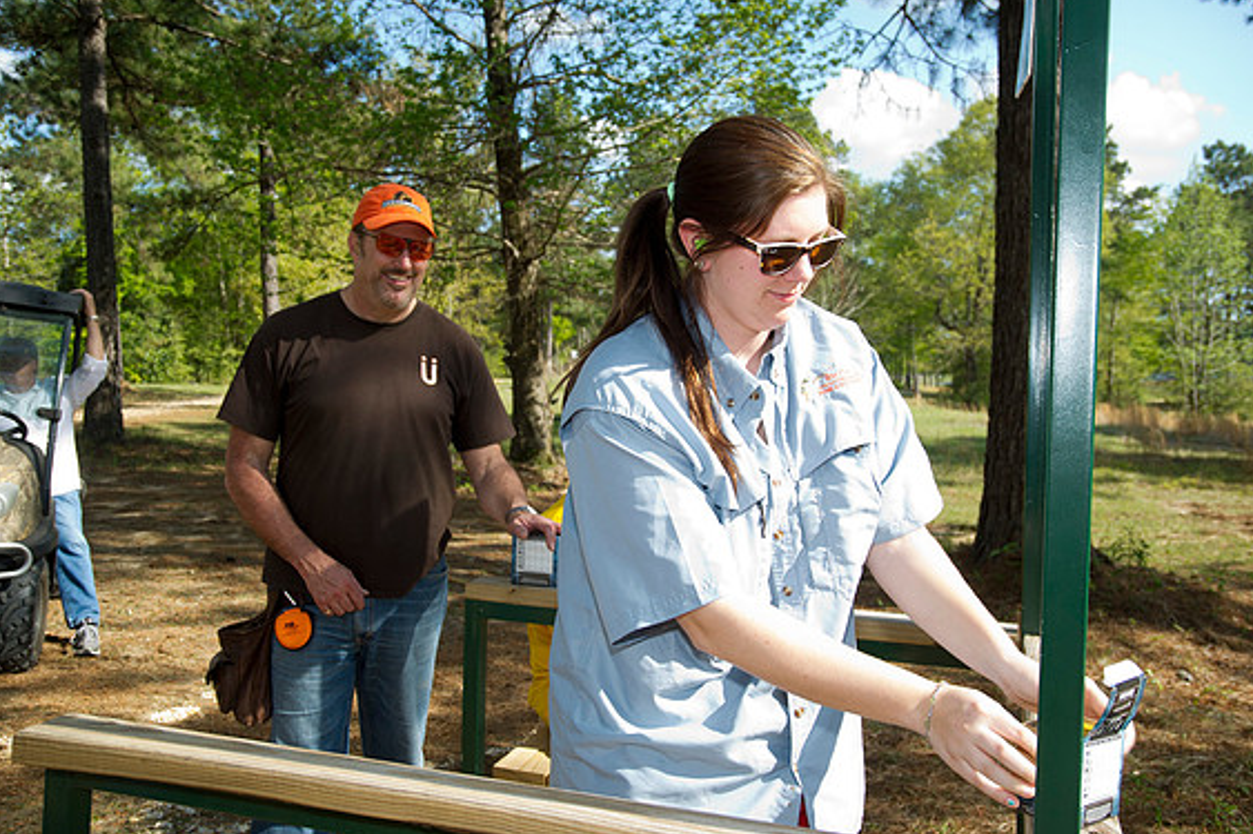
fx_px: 1218
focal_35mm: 35
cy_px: 416
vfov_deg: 37.8
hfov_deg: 54.4
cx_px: 616
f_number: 6.3
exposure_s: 1/125
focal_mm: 34
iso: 100
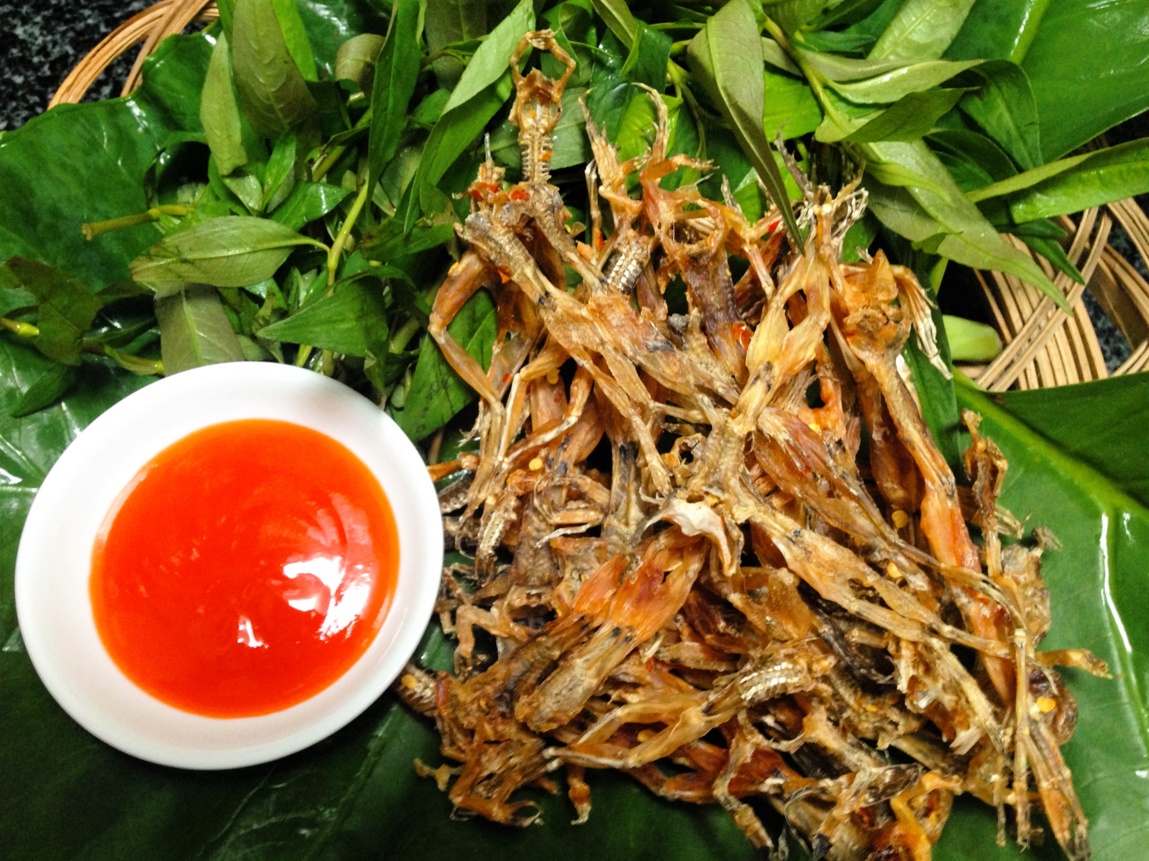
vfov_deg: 42.9
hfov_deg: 55.4
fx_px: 1095
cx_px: 574
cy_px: 430
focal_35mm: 33
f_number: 2.4
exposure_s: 1/20
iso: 160
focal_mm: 4.12
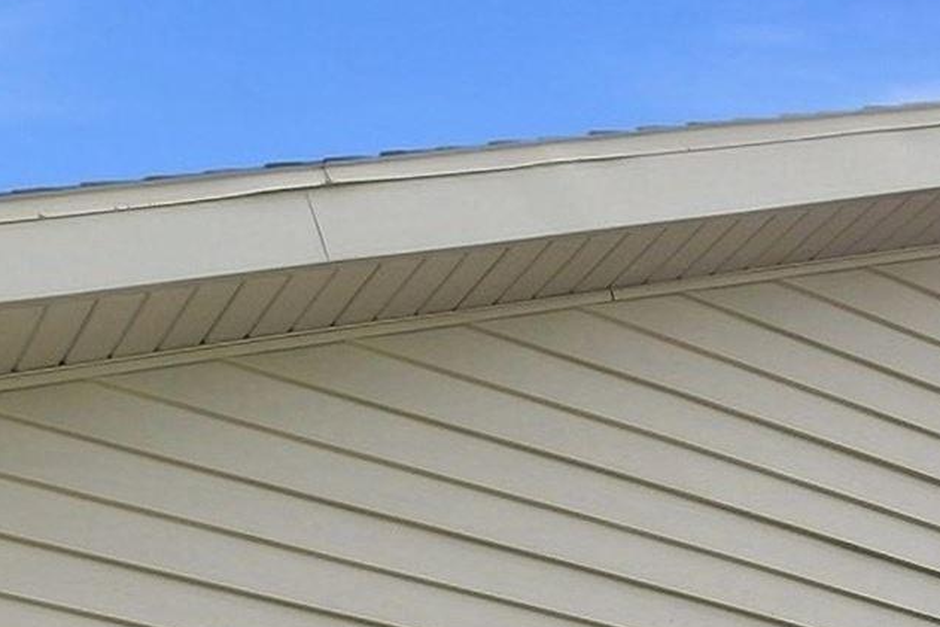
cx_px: 450
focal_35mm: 73
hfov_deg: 27.7
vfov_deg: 13.6
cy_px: 1501
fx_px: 1906
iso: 800
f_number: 8
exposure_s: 1/1600
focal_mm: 10
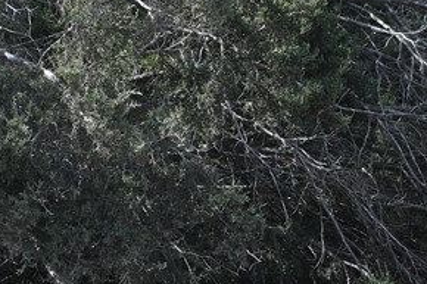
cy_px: 209
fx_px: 2134
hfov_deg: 11.2
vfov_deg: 7.6
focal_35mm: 180
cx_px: -80
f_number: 7.1
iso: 200
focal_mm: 32
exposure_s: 1/320
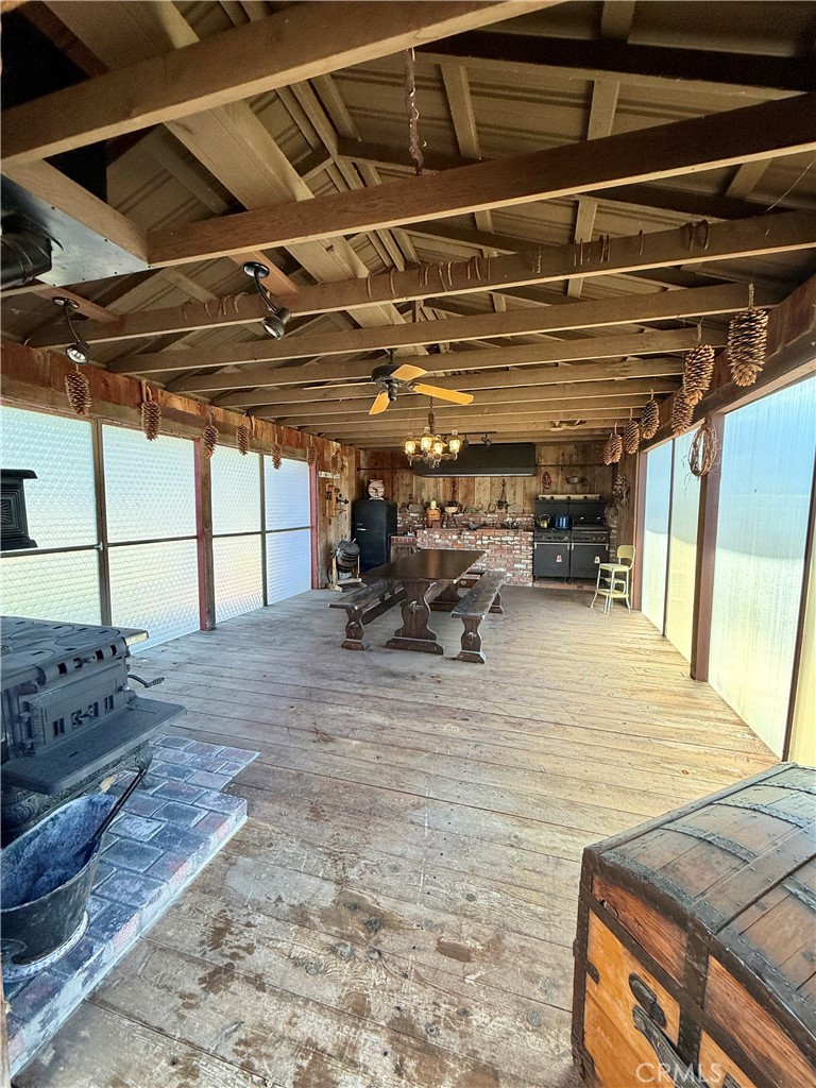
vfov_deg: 102.1
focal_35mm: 14
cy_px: 544
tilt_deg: -5.1
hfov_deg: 85.7
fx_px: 440
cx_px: 408
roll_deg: -0.5
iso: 160
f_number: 2.2
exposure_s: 1/121
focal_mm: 2.22
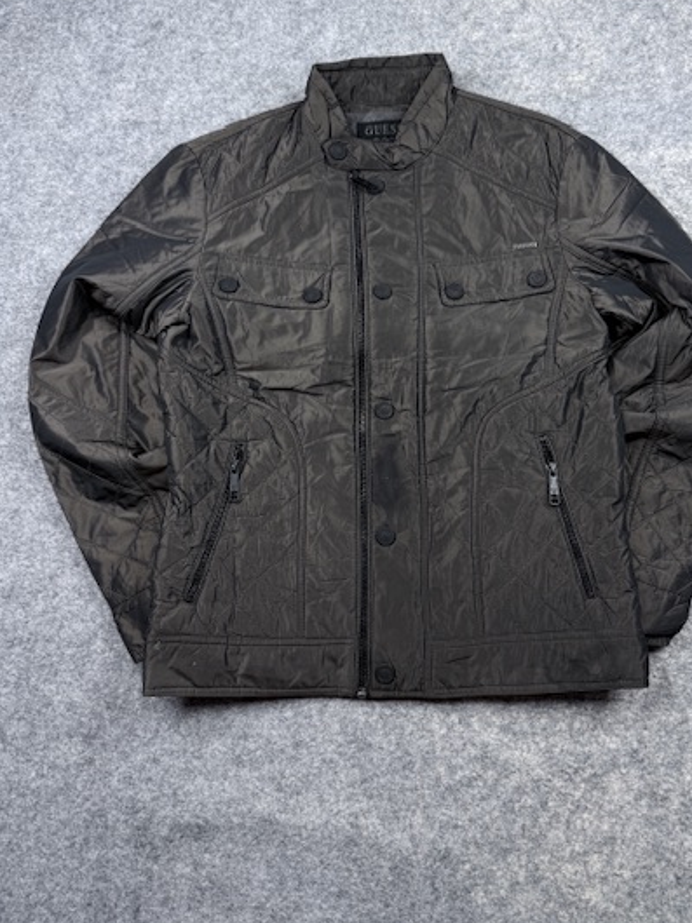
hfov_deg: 48.1
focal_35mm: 29
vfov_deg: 61.4
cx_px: 389
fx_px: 774
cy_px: 392
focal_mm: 6.76
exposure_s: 1/100
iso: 64
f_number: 1.78
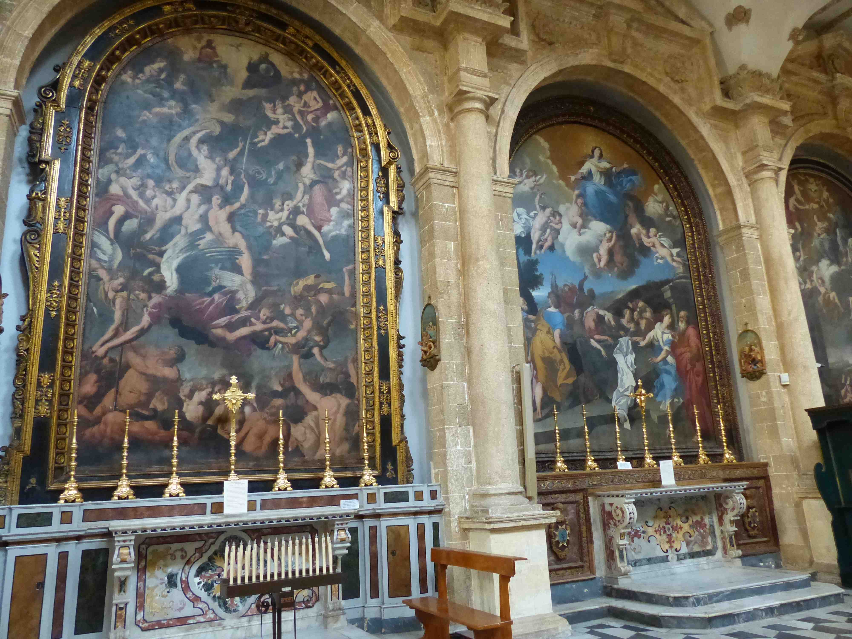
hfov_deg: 67.3
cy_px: 320
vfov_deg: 53.1
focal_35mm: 26
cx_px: 426
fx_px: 640
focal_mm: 4.5
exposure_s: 1/25
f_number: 2.8
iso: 800
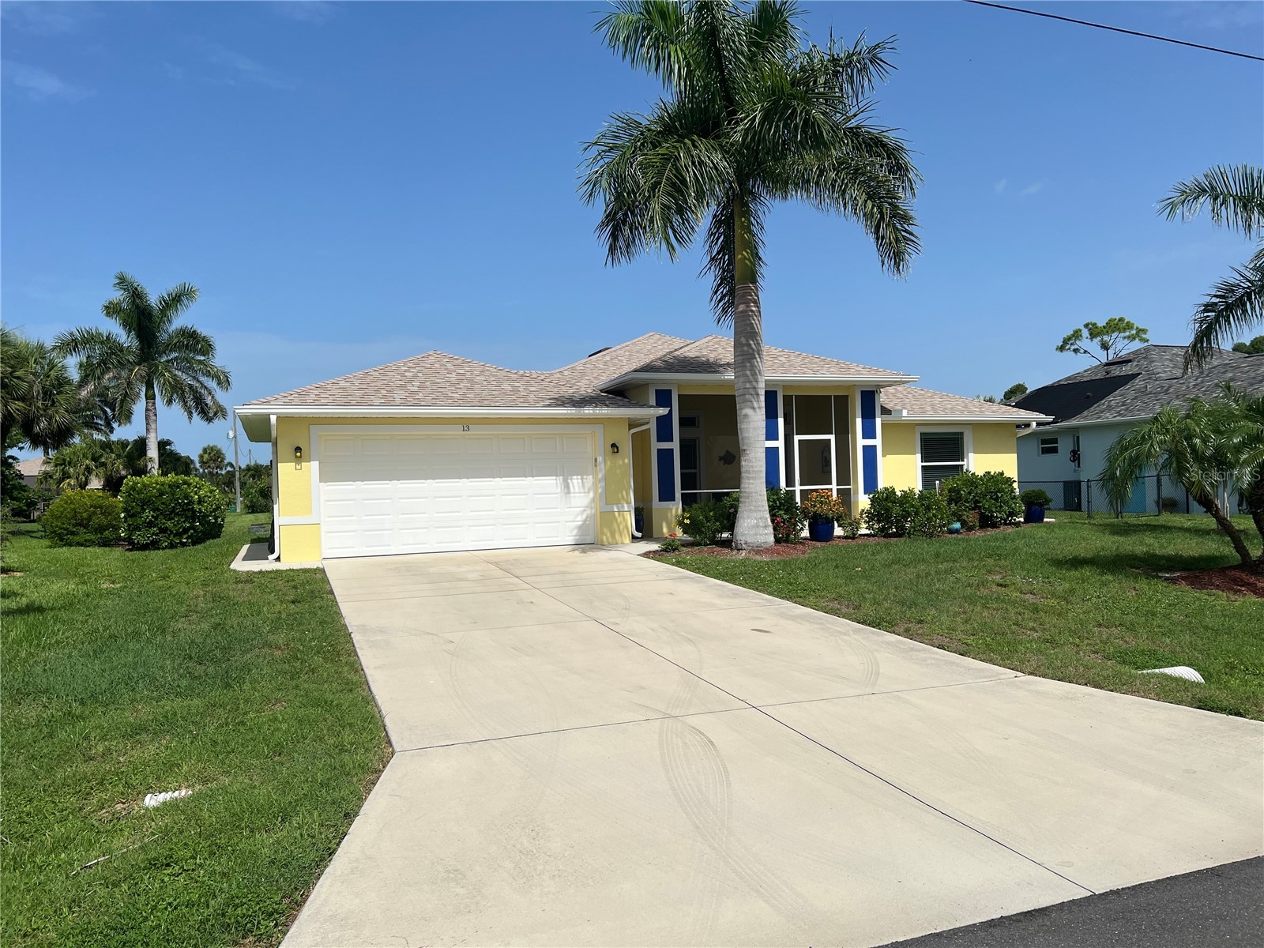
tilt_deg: -0.1
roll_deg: +1.6
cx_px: 632
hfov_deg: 67.3
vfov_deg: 53.1
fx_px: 949
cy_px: 474
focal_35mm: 26
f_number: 1.5
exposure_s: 1/9434
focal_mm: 5.7
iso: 50
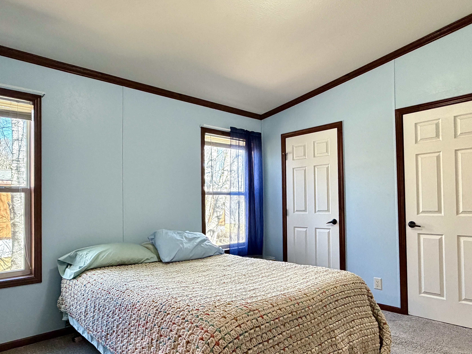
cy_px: 199
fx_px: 314
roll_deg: +3.0
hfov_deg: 73.9
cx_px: 224
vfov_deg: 58.7
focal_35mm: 23
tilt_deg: +1.0
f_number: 2.2
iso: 320
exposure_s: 1/67
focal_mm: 2.22
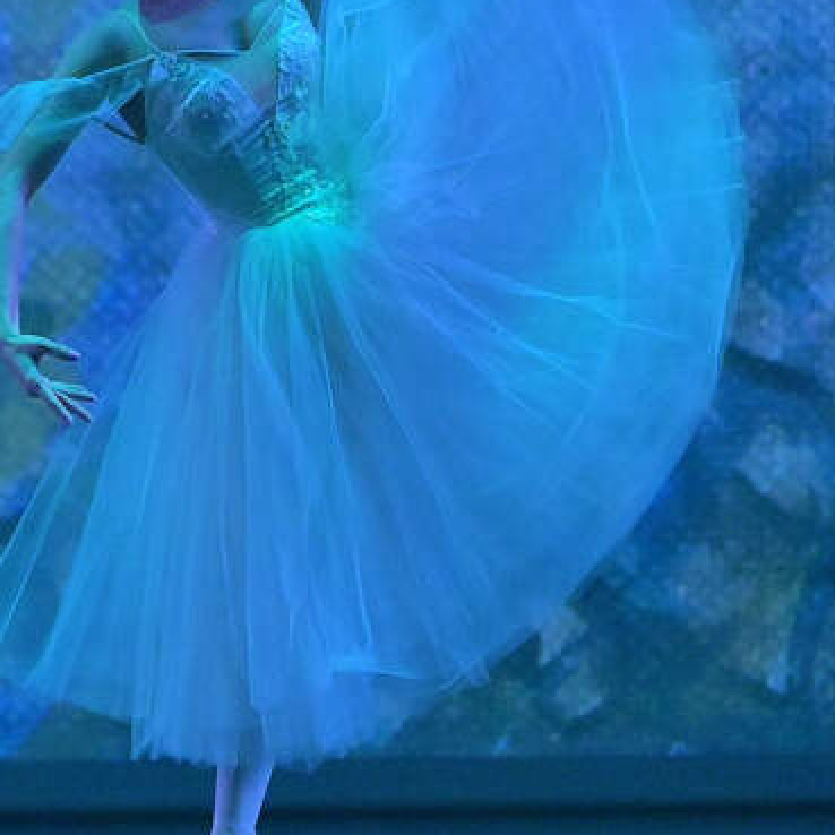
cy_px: 208
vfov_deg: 2.4
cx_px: -91
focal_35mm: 724
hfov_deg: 2.4
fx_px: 19758
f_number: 4
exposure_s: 1/320
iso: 6400
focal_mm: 175
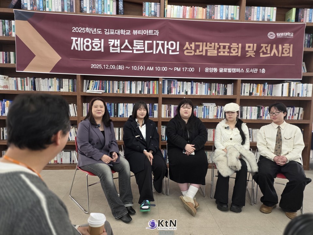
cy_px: 118
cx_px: 156
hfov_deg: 73.9
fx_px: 208
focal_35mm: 23
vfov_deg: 58.9
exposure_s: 1/120
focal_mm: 6.25
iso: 400
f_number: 1.7
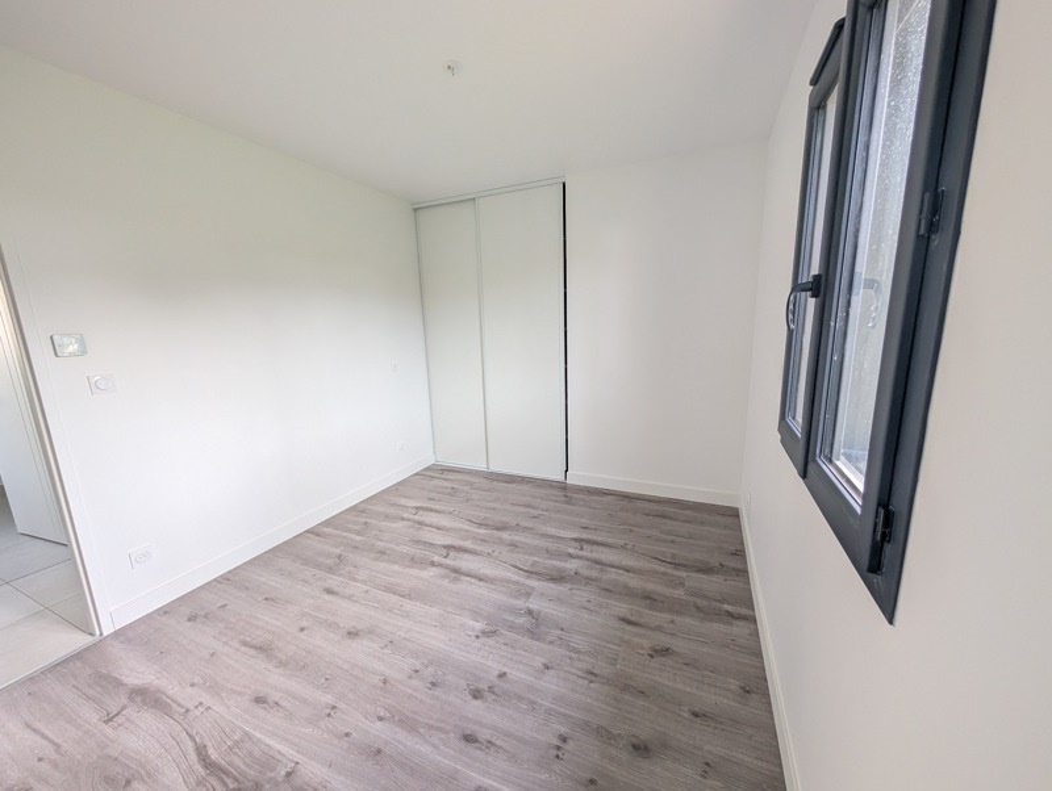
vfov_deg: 94.6
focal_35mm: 12
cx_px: 526
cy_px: 396
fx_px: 365
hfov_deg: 110.5
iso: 78
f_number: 1.7
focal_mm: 2.02
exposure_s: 1/90
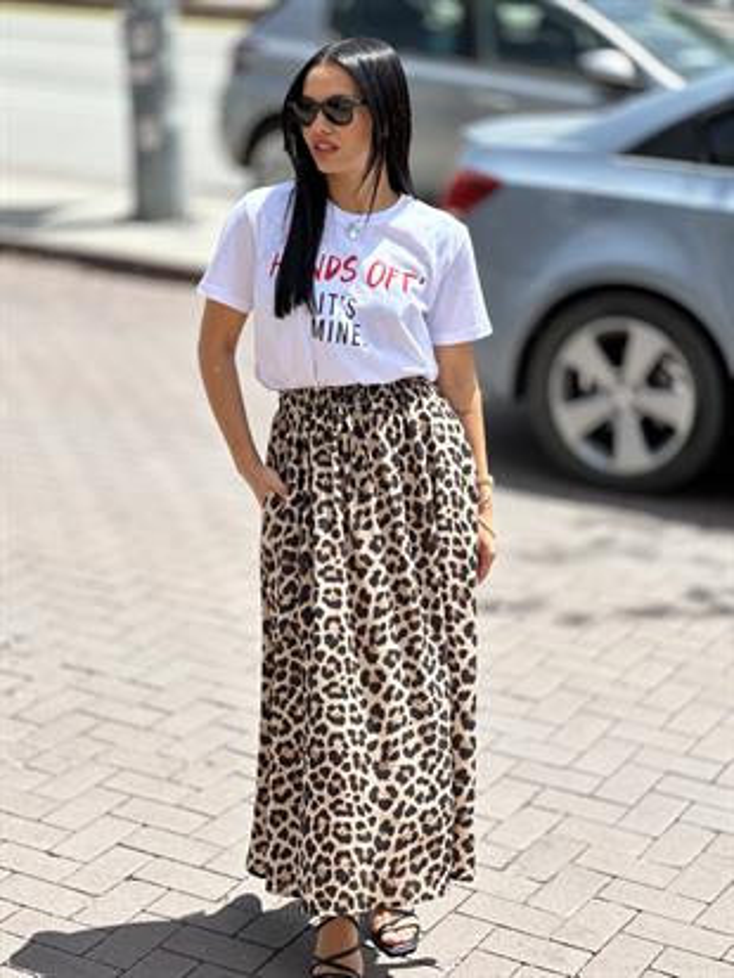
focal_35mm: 77
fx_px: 2176
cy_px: 489
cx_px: 367
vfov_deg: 25.3
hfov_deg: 19.1
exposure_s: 1/444
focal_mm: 9
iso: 32
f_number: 2.8
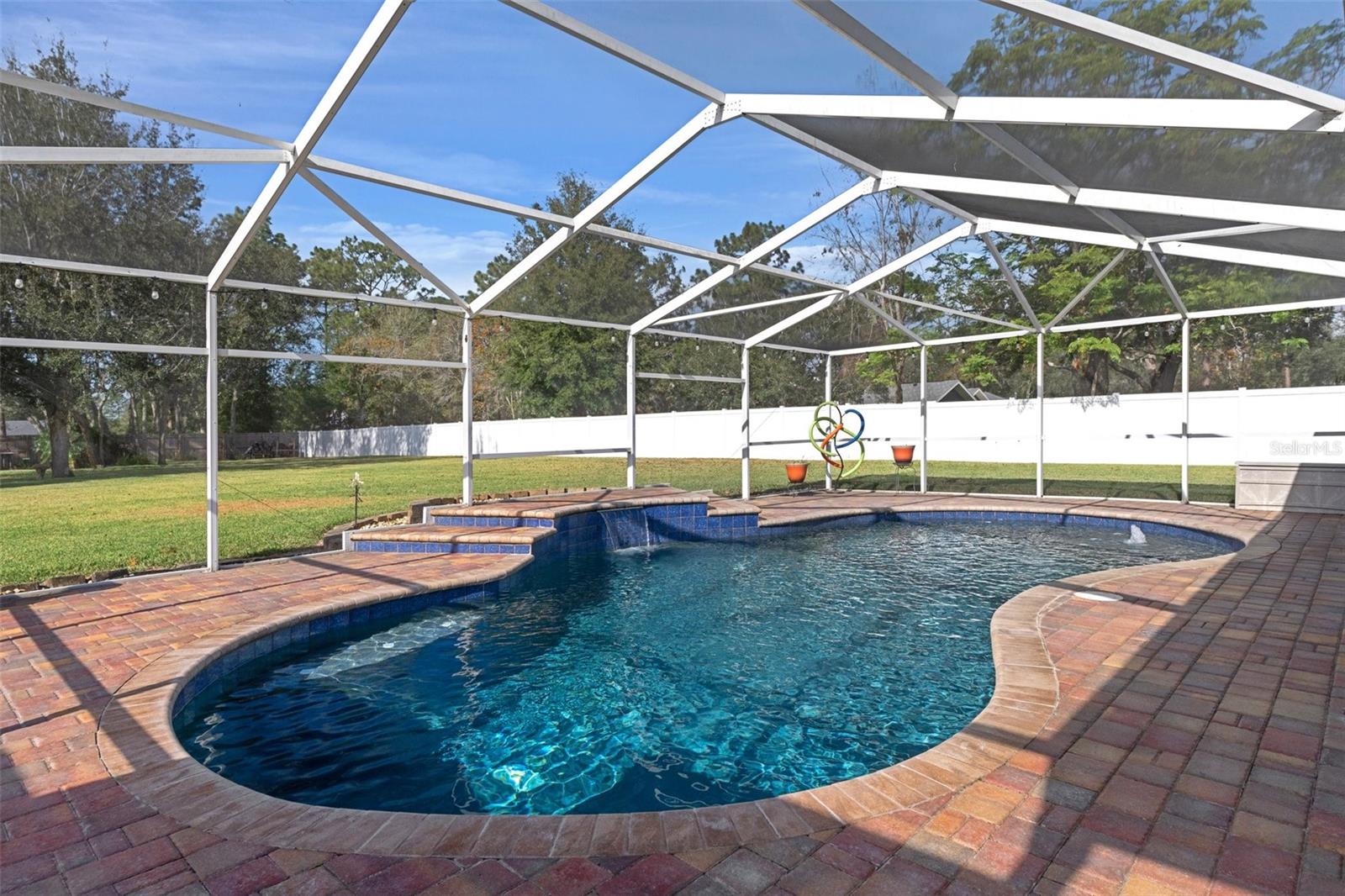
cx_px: 672
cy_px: 448
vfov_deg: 63.2
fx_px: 728
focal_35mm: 20
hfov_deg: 85.4
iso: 320
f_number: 8
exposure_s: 1/160
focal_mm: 13
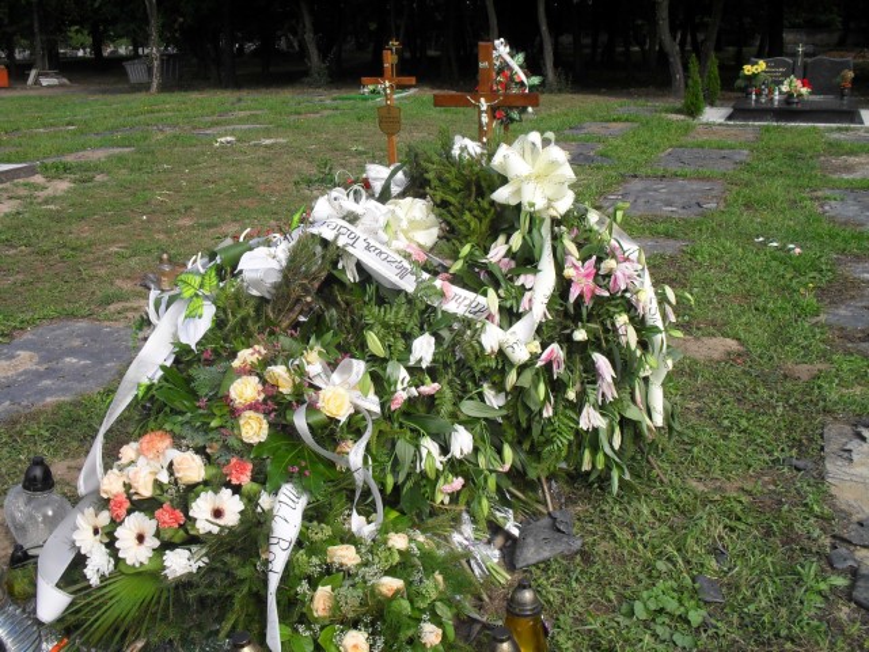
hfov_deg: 52.6
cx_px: 434
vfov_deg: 40.7
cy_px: 326
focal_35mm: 35
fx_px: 879
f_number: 8.4
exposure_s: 1/125
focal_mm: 6.3
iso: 100
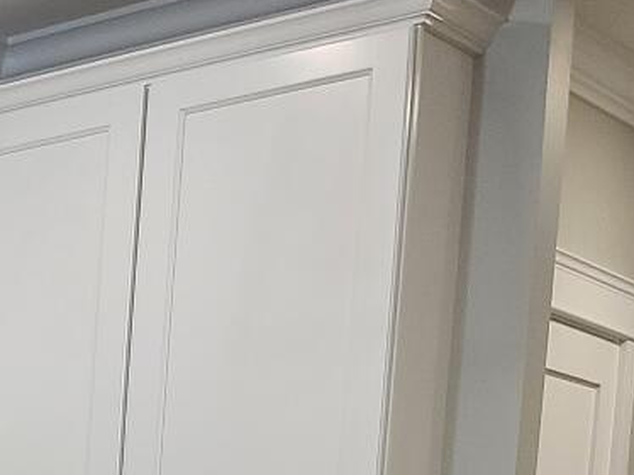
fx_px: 1958
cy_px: 950
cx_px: -678
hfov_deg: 14.7
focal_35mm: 107
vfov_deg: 12.2
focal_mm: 7
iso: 200
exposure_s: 1/59
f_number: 1.8
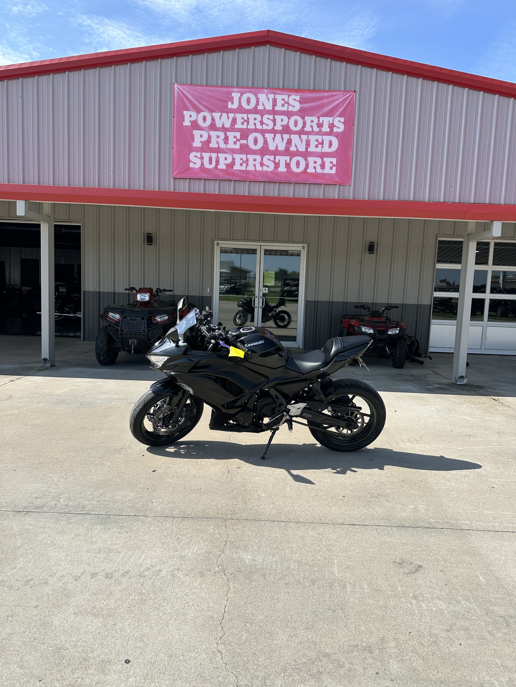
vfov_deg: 71.6
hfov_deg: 56.8
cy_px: 344
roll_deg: -2.5
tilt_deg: -5.2
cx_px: 258
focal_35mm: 24
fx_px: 477
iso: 80
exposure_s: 1/3717
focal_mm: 6.86
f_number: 1.78
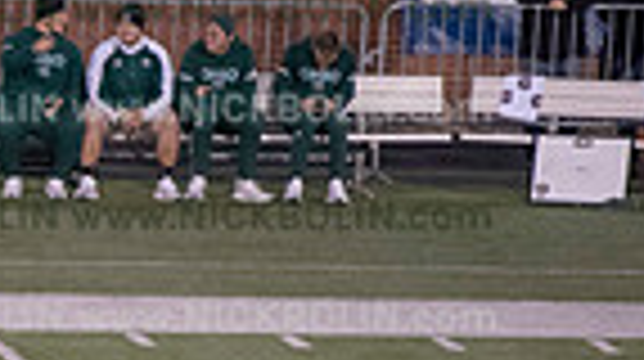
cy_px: 529
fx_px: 14513
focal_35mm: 851
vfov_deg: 1.4
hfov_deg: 2.5
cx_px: -563
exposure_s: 1/1250
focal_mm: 200
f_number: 3.2
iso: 5000
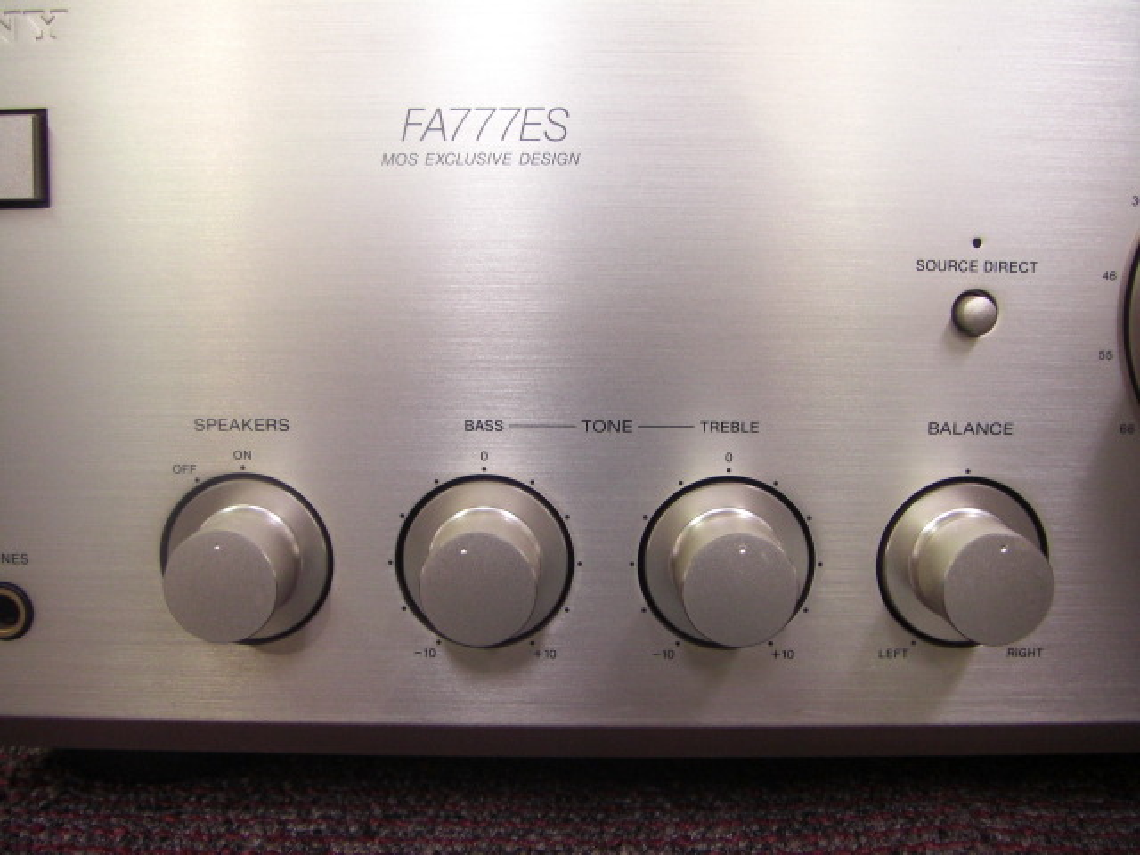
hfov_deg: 49.0
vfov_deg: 37.7
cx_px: 570
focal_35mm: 38
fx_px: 1251
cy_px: 428
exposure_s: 1/30
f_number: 3.4
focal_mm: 6.3
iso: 200
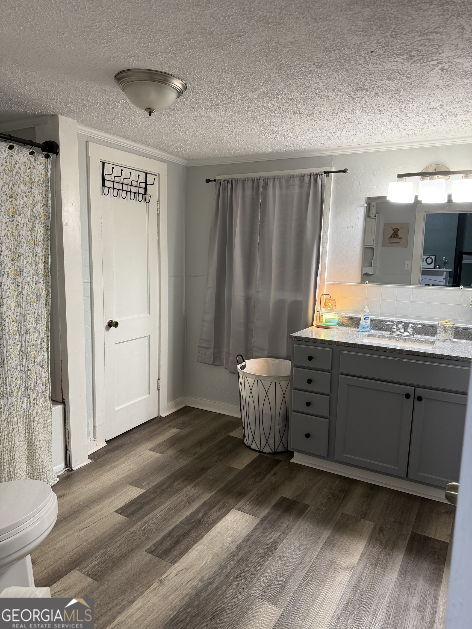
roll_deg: -1.6
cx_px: 236
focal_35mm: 24
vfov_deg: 71.6
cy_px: 314
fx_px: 436
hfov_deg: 56.8
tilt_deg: -8.5
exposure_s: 1/60
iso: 160
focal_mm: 6.76
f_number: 1.78
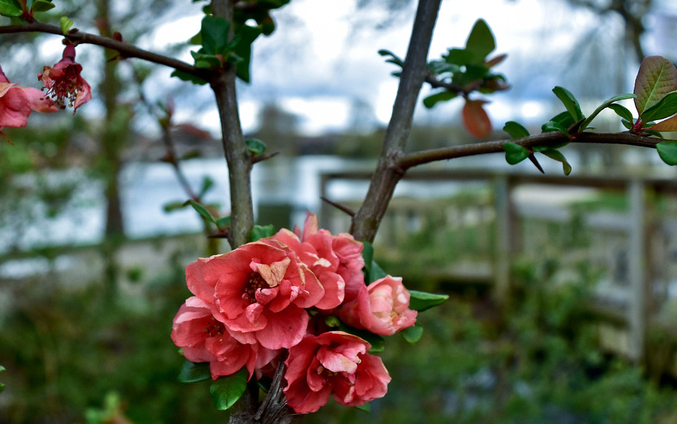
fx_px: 738
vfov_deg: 32.0
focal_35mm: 40
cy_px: 211
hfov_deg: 49.0
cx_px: 271
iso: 400
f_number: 5
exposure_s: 1/800
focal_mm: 18
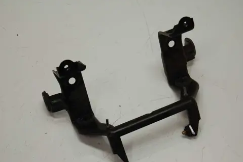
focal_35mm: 85
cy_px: 89
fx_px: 573
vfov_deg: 16.0
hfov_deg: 23.9
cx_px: 121
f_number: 5.6
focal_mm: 50
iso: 400
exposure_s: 1/50
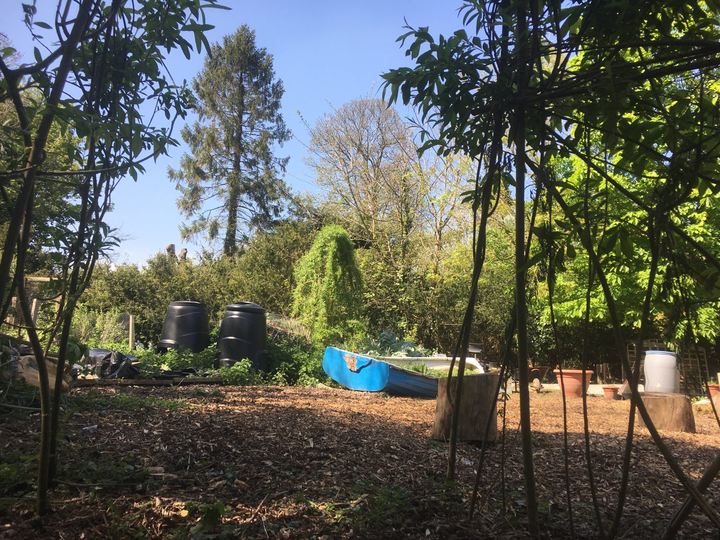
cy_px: 270
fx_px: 603
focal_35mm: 29
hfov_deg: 61.7
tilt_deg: +9.2
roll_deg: -5.1
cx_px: 360
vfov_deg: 48.2
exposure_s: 1/663
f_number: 2.2
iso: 25
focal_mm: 4.15
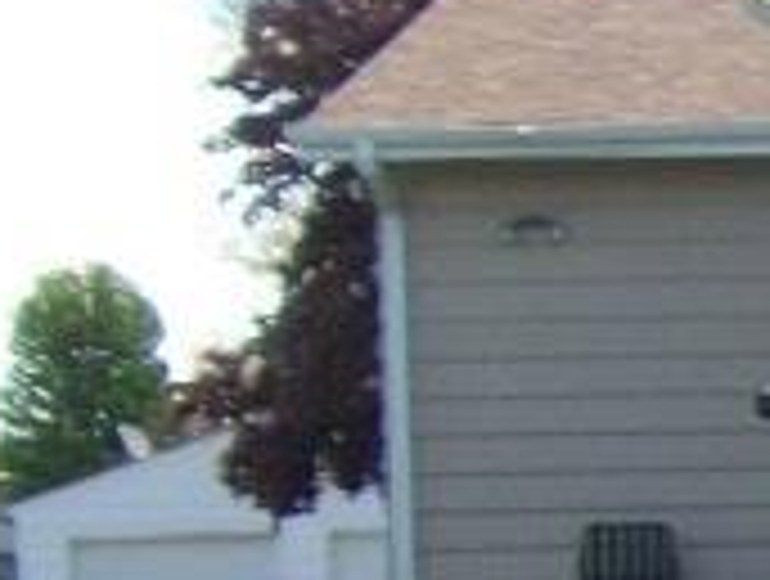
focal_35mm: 239
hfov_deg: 7.0
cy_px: 1156
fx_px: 5328
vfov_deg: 6.1
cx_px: 2679
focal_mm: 5.7
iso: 80
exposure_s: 1/80
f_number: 8.8
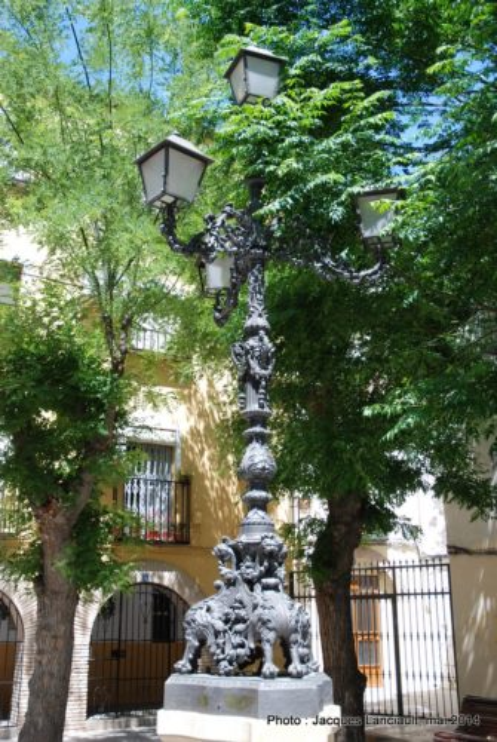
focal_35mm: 40
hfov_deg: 33.1
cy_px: 371
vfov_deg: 47.9
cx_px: 248
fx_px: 836
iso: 110
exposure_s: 1/125
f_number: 5.6
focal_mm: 27
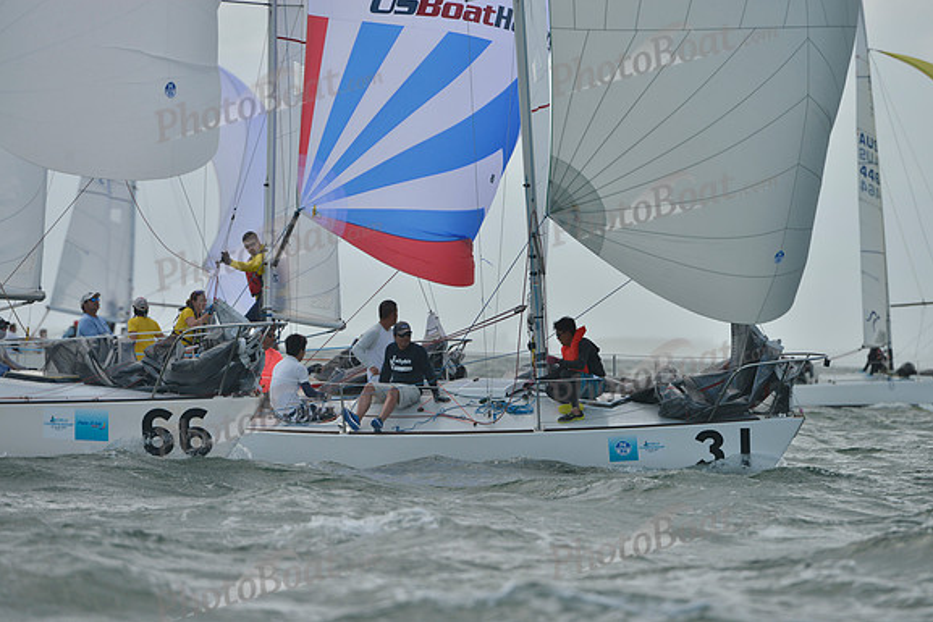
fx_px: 10420
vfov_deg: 3.4
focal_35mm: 402
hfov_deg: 5.1
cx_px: 467
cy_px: 311
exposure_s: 1/1250
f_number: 6.3
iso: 280
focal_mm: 400
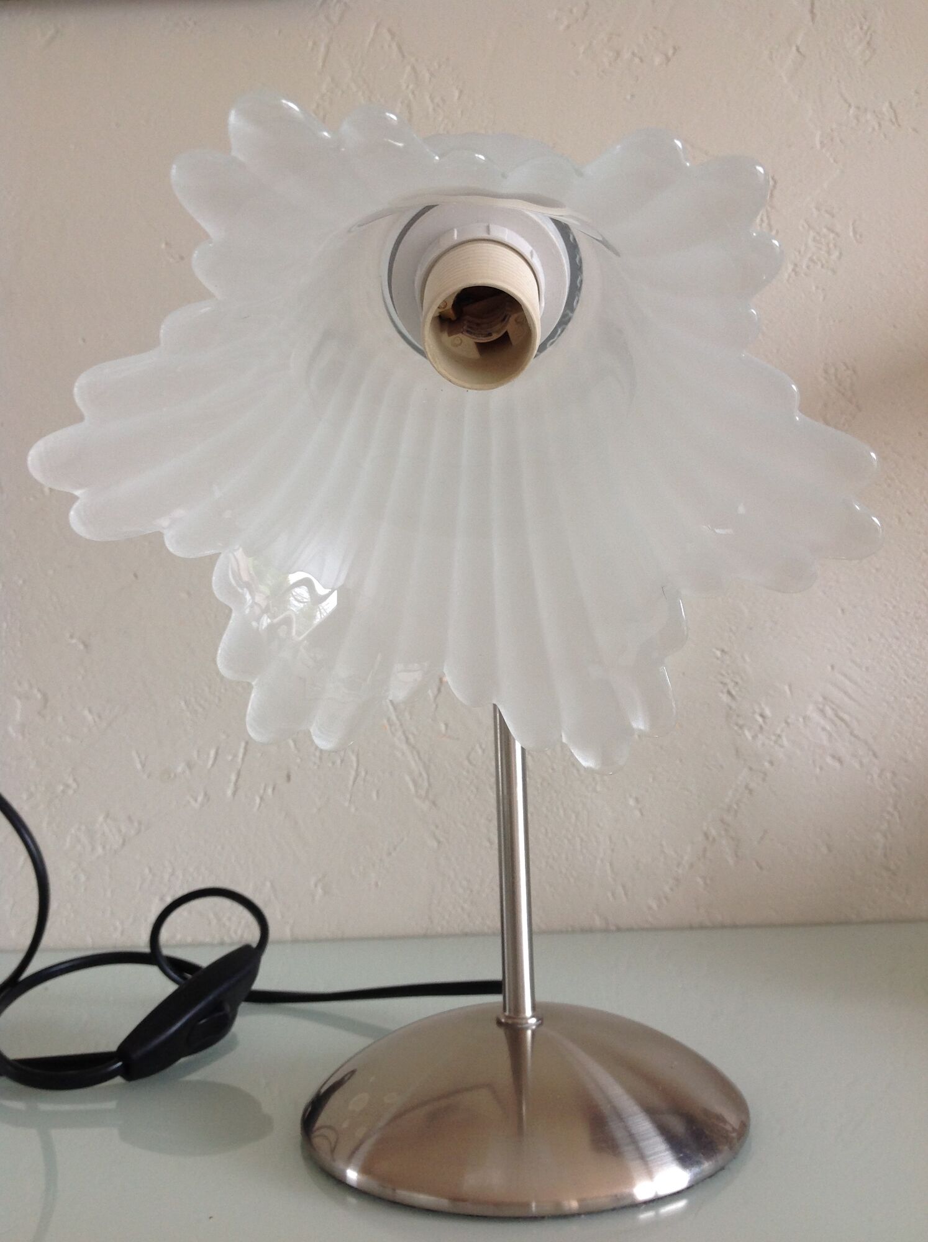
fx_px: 1254
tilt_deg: +2.0
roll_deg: +2.6
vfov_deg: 52.7
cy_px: 621
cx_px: 464
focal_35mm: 35
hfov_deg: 40.6
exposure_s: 1/15
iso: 64
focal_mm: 4.28
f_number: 2.4
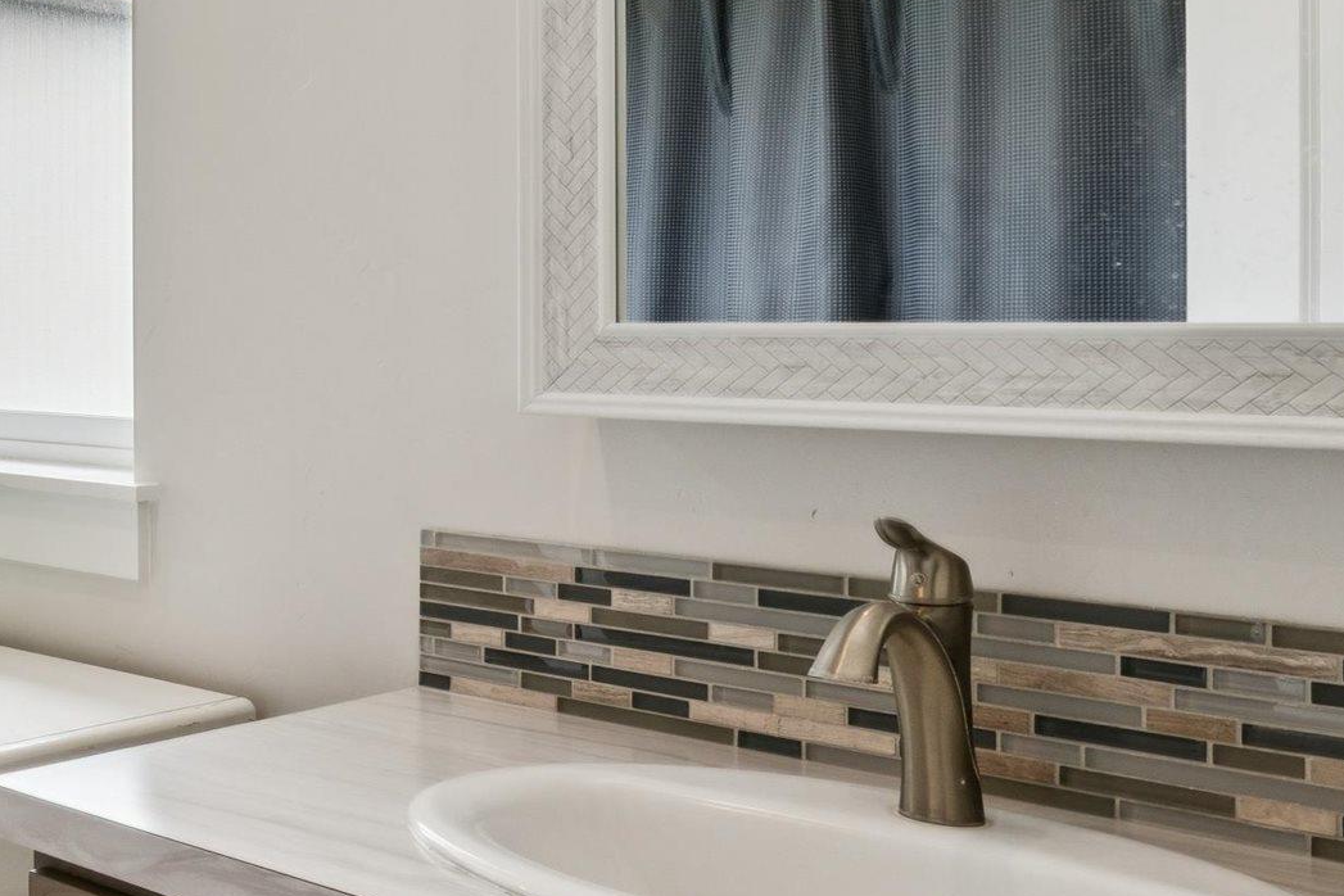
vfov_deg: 28.7
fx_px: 1741
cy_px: 316
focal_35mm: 47
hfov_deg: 33.7
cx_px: -290
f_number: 13
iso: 400
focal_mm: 15.9
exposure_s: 1/30
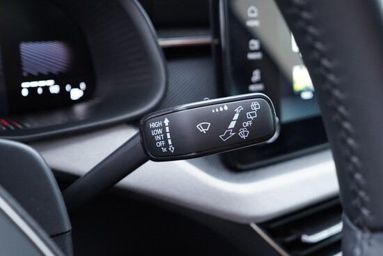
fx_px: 383
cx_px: 192
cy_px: 128
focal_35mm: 36
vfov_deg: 36.9
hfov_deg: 53.1
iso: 500
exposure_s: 1/40
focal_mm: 24
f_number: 2.8
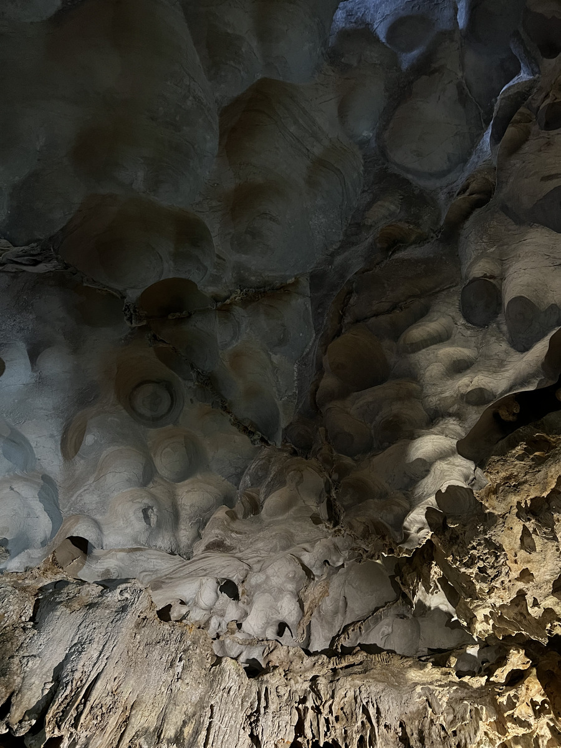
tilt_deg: +78.7
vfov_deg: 67.3
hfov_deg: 53.1
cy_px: 374
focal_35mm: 26
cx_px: 280
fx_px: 562
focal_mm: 5.7
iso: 640
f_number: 1.5
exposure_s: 1/30
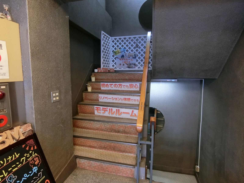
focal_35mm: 19
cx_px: 122
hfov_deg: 84.7
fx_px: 134
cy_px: 92
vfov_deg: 68.7
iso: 400
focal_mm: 4.06
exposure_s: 1/40
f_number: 2.7
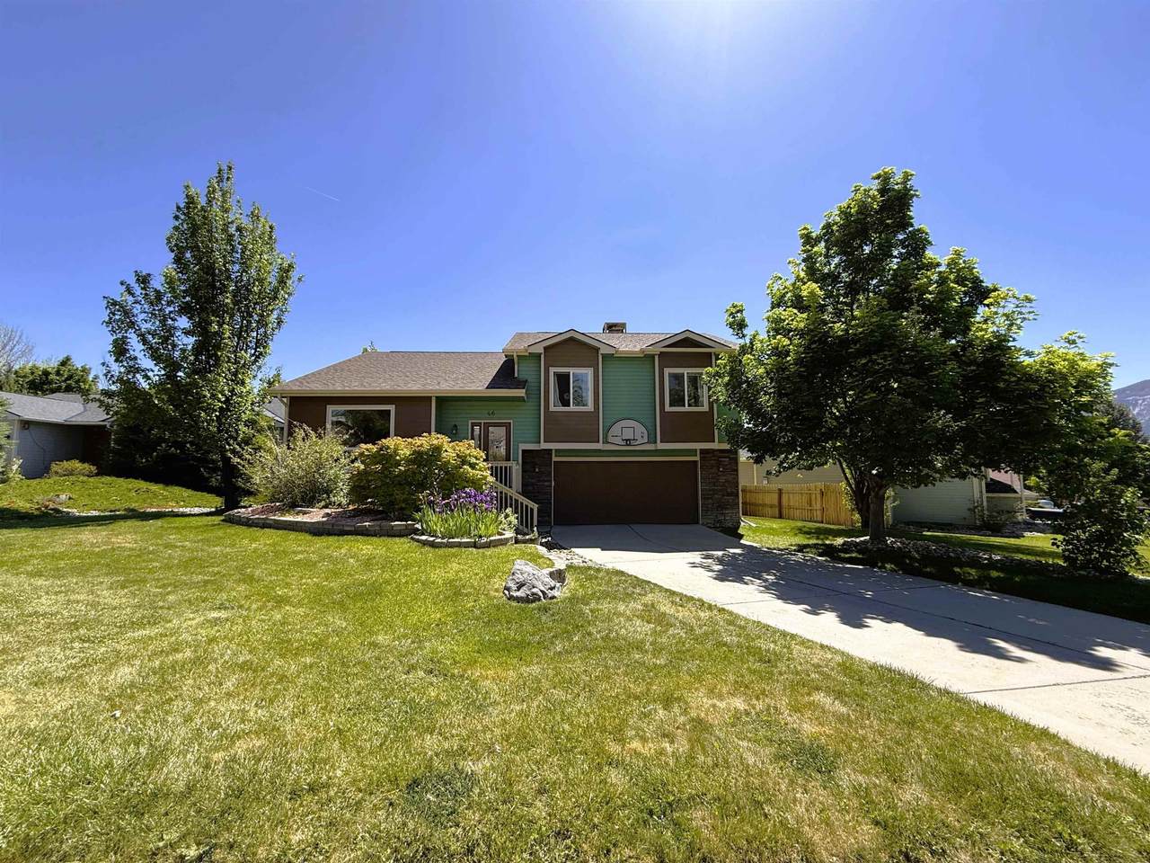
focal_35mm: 14
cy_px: 432
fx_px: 465
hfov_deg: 102.1
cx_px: 575
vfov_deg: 85.7
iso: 50
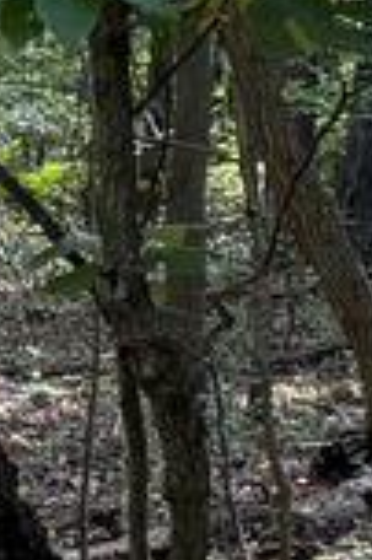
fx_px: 3682
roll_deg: +0.4
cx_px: 2004
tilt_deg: +0.7
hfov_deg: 4.7
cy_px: -66
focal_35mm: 237
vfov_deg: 8.6
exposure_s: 1/190
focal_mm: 6.76
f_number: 1.78
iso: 80
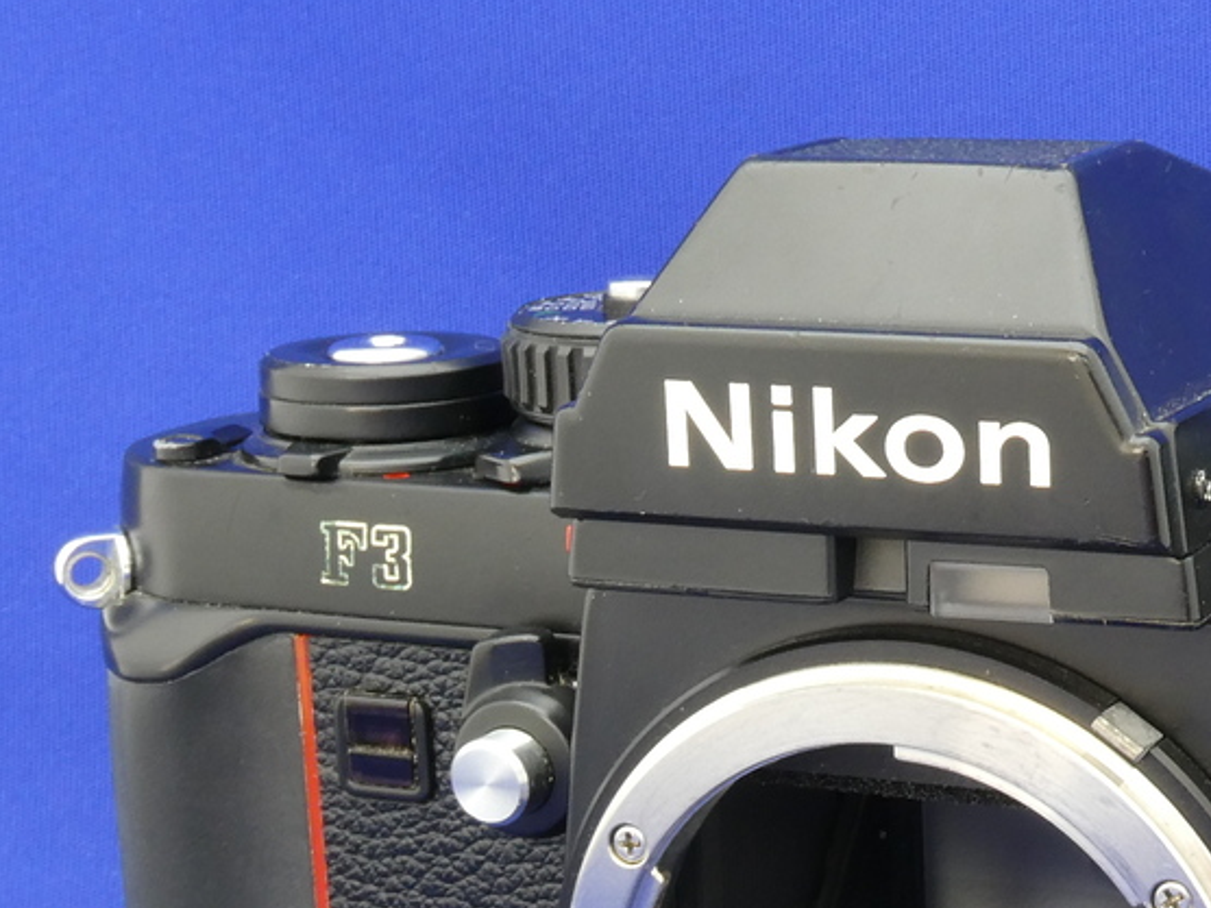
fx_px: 3323
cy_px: 806
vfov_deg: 15.4
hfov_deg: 20.4
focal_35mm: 95
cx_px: 984
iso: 200
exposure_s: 1
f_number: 8
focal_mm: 7.8
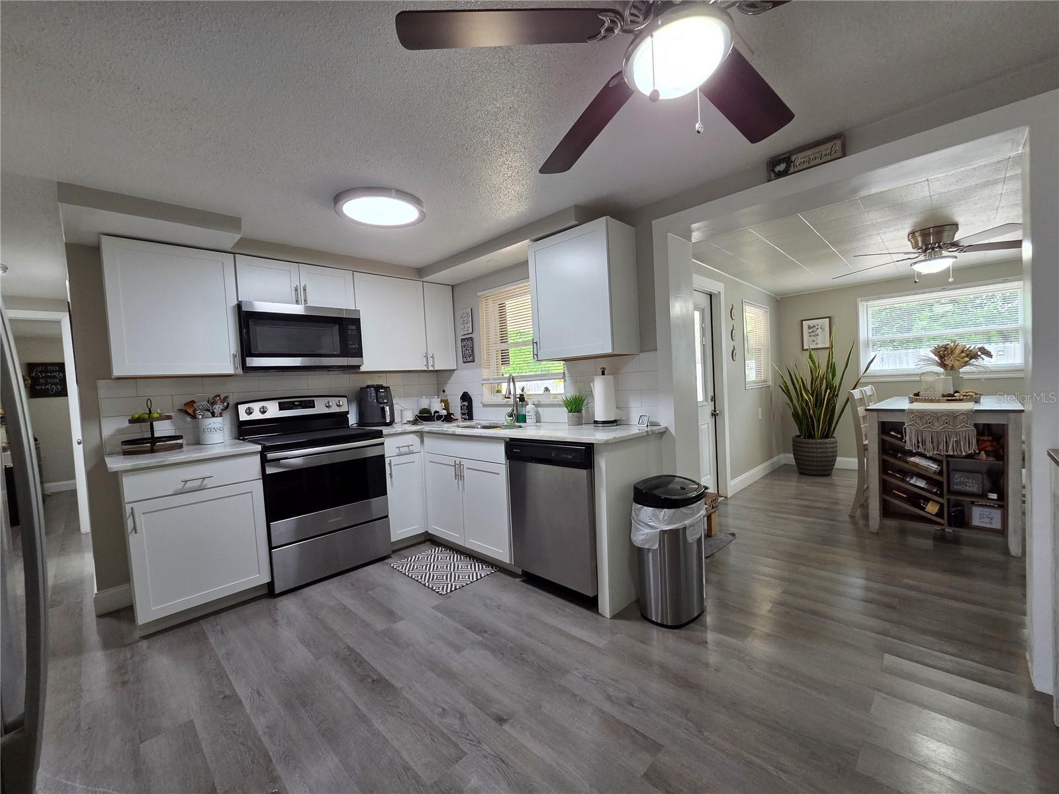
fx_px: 398
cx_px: 530
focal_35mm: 13
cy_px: 397
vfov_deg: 89.9
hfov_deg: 106.2
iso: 250
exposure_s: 1/60
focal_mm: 2.2
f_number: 2.2
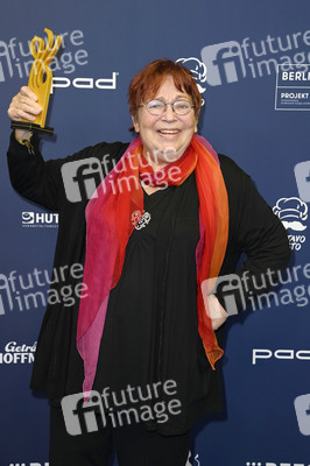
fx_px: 802
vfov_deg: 32.4
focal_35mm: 62
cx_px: 155
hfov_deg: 21.9
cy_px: 233
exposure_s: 1/250
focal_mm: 62
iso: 800
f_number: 5
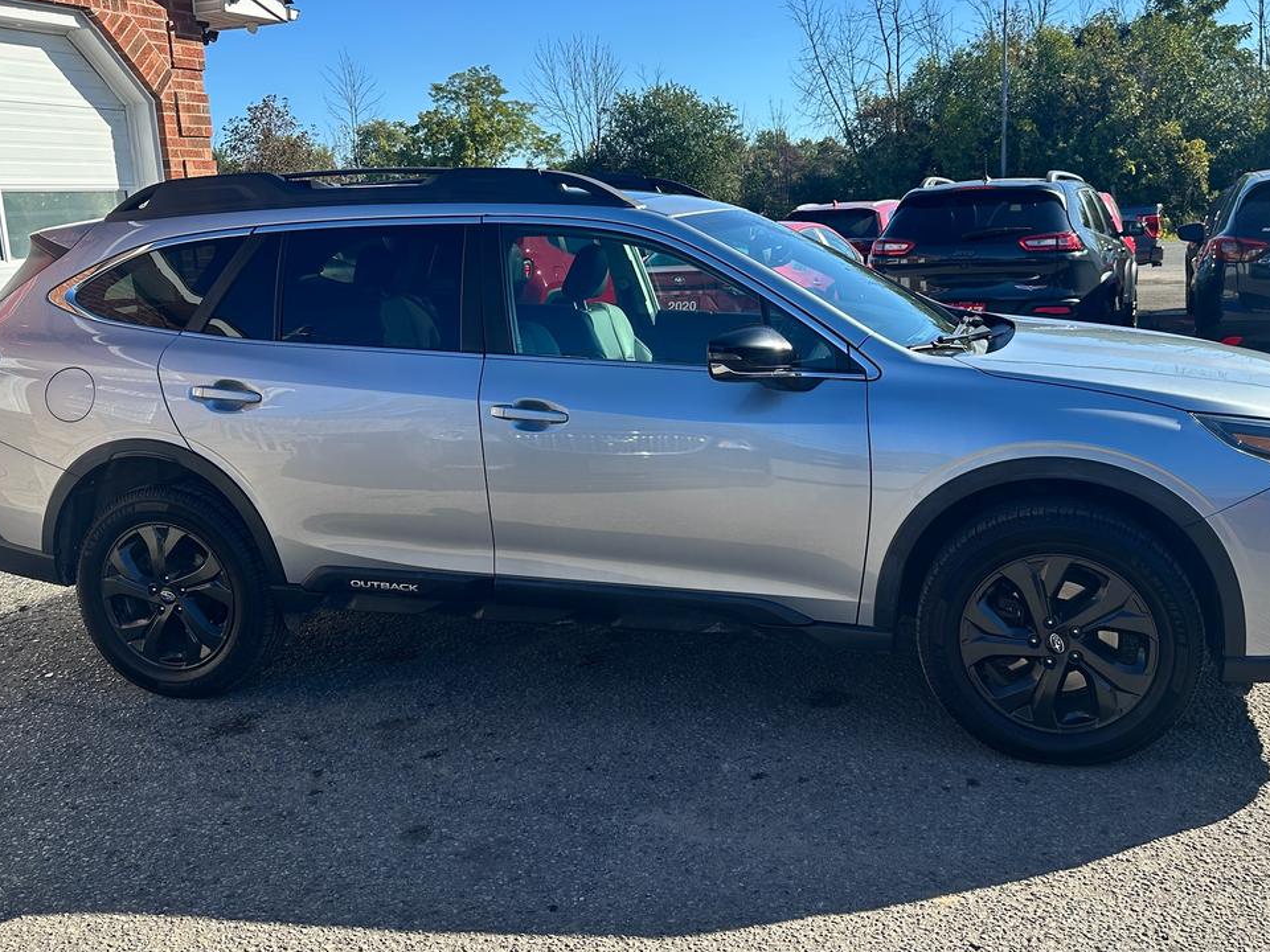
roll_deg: +3.6
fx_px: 1174
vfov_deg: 44.1
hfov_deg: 56.7
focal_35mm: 32
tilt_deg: -9.1
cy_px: 411
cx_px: 687
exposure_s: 1/2353
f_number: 1.78
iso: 80
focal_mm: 6.86
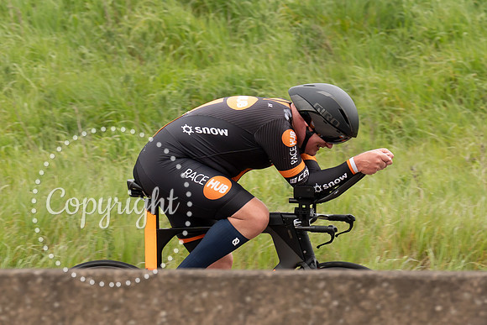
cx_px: 273
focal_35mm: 489
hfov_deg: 4.2
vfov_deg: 2.8
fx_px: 6611
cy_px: 172
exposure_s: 1/1000
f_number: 4
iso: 320
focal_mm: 159
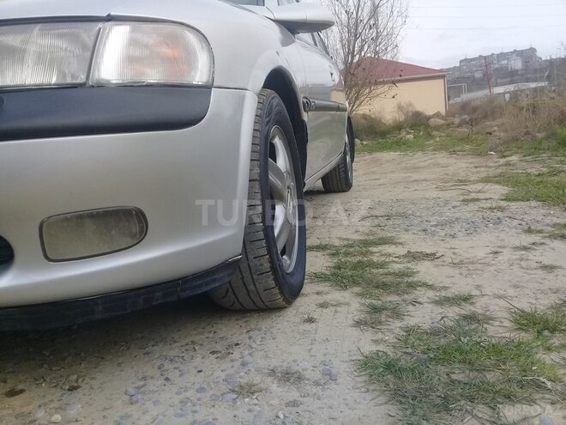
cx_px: 283
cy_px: 212
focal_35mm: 31
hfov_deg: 58.4
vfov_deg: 45.4
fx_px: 507
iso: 50
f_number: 2.2
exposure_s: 1/228
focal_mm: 3.3
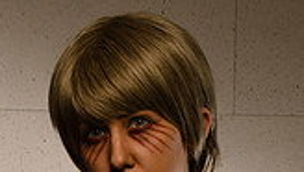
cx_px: 108
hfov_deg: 13.2
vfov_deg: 7.3
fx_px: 1316
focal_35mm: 163
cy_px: 294
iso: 200
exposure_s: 1/180
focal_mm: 38
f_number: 16
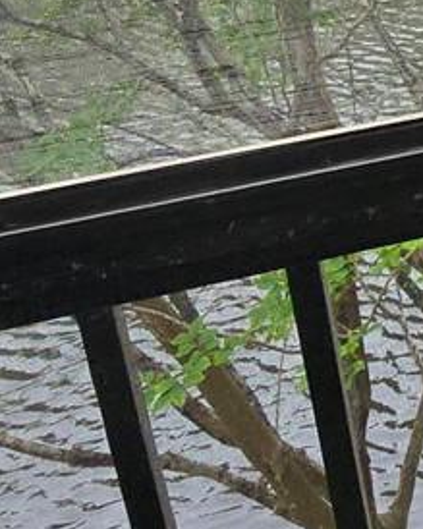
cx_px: 863
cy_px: -151
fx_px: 1159
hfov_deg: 15.9
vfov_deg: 23.0
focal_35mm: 74
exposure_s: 1/719
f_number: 2.2
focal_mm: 2.2
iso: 100
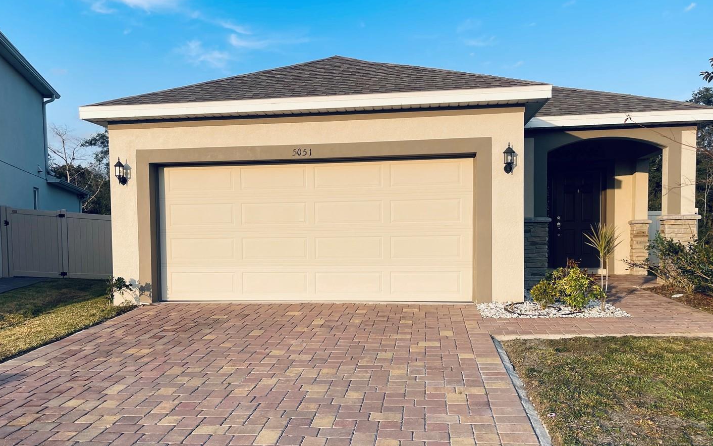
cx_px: 344
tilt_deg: -2.7
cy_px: 267
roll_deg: +0.3
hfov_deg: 62.9
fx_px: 583
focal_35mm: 30
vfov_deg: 41.6
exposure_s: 1/1946
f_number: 1.6
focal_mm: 5.1
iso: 32
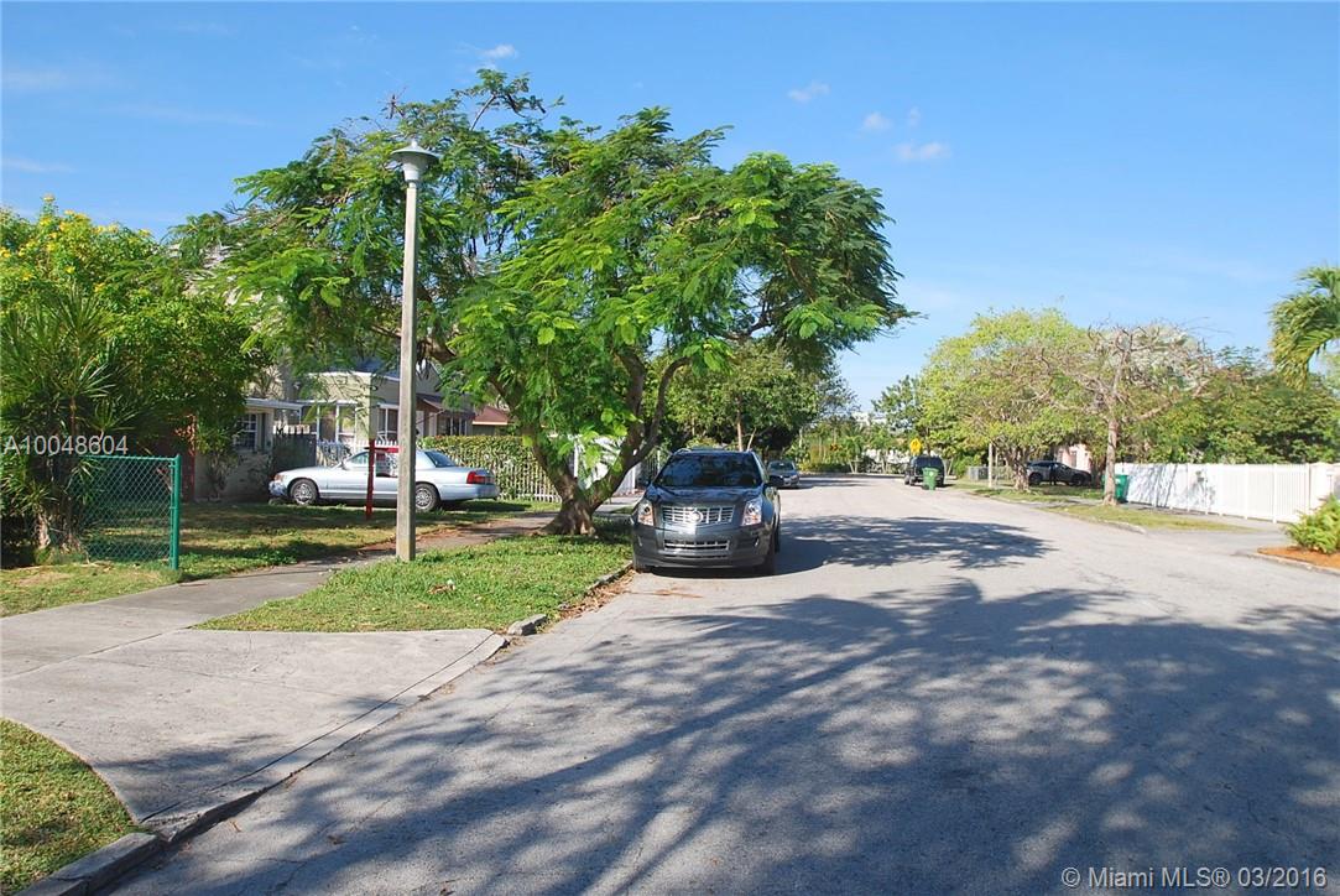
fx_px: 894
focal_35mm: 24
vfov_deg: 53.2
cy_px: 448
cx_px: 670
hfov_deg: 73.7
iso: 100
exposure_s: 1/200
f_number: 7.1
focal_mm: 16
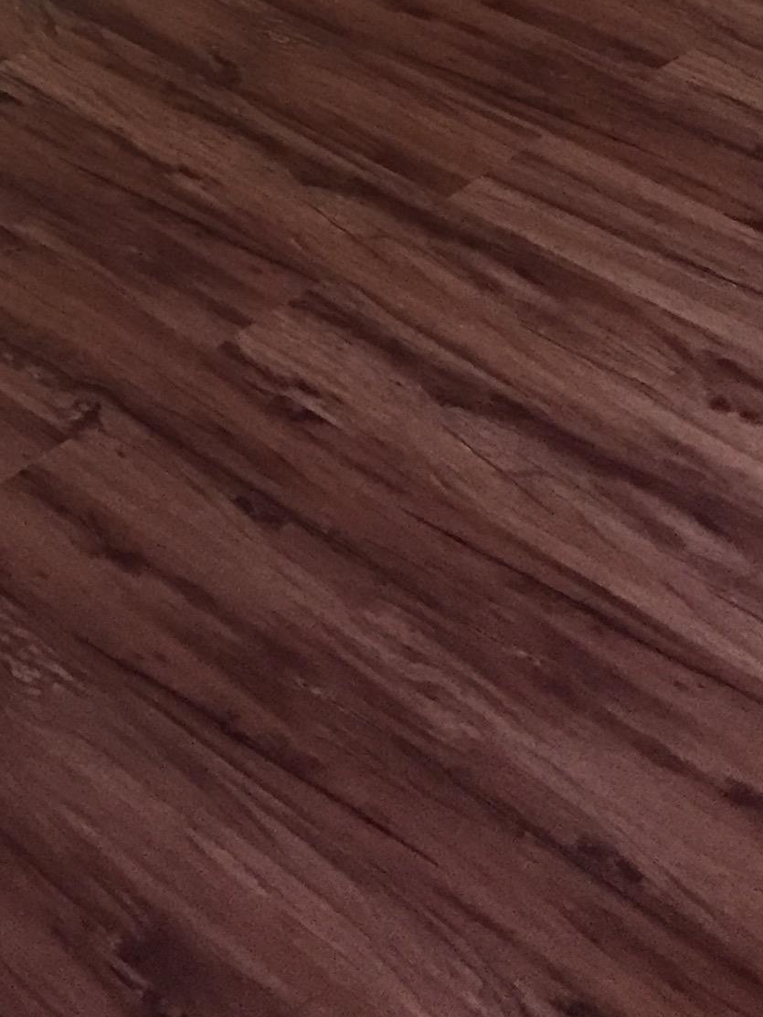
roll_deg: +0.2
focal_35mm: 85
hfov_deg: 16.9
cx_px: -51
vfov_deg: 20.1
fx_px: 2499
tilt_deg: -17.8
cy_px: -471
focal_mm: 4.15
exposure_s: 1/30
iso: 250
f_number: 2.2
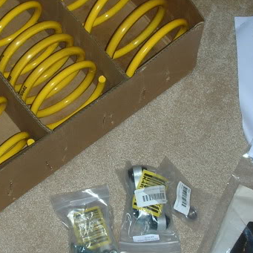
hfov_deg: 18.7
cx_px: 109
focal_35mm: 93
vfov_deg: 18.7
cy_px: 153
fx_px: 769
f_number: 3
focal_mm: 5.8
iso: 50
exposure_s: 1/60.1
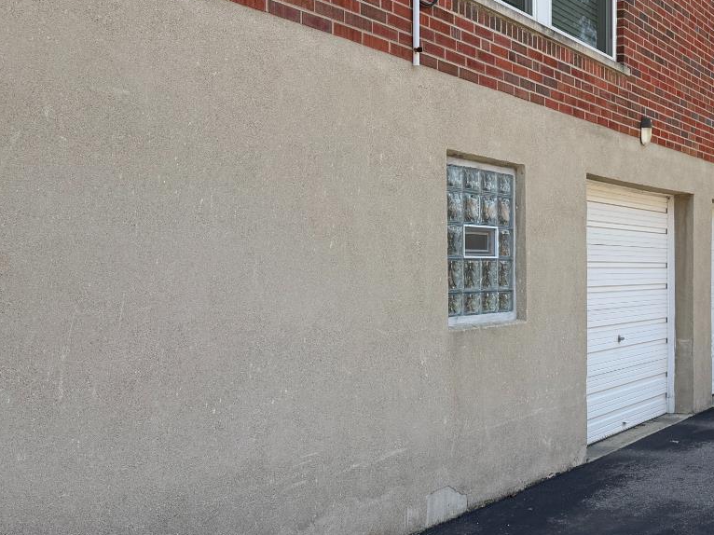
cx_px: 619
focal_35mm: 47
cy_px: 288
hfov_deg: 38.2
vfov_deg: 30.9
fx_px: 969
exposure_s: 1/1522
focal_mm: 6.76
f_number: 1.78
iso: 100
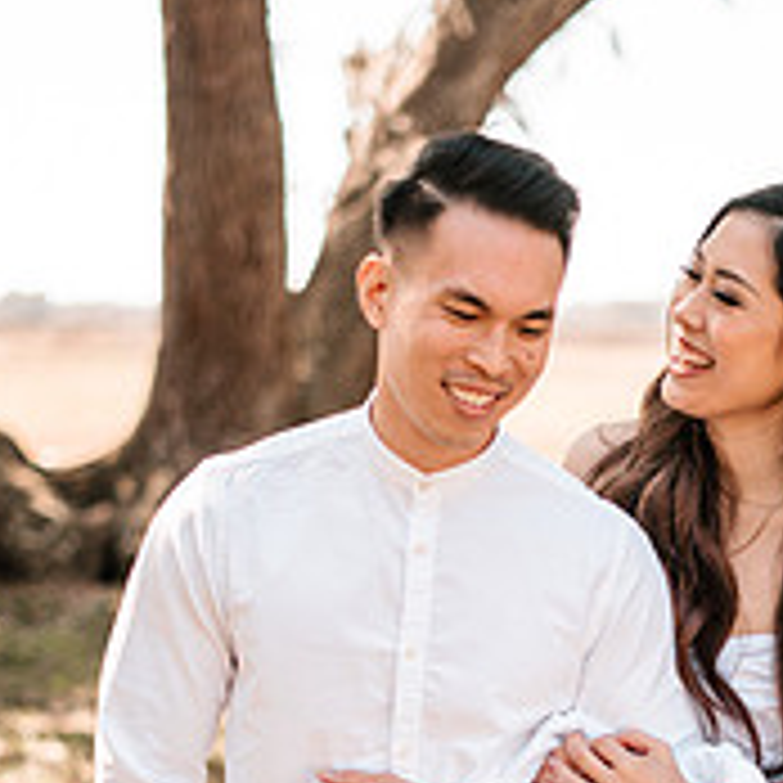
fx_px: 2815
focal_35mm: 110
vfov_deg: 15.6
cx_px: 576
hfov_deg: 15.8
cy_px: 774
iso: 100
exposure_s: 1/800
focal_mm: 50
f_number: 1.8
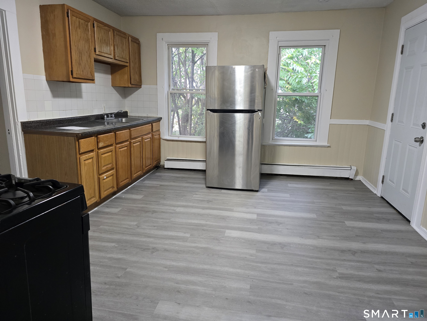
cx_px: 214
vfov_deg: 58.9
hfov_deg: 73.9
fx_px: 284
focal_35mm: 23
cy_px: 160
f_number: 1.7
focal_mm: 6.3
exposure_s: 1/60
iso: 640
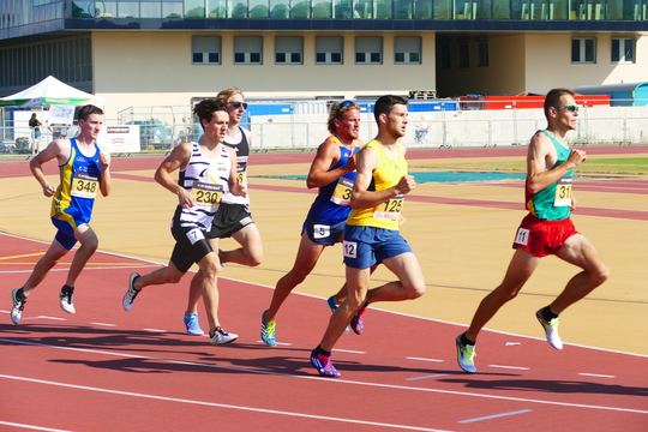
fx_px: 2196
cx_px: 324
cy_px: 216
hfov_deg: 16.8
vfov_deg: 11.2
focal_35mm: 122
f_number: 3.9
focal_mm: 44.41
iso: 125
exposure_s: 1/1000
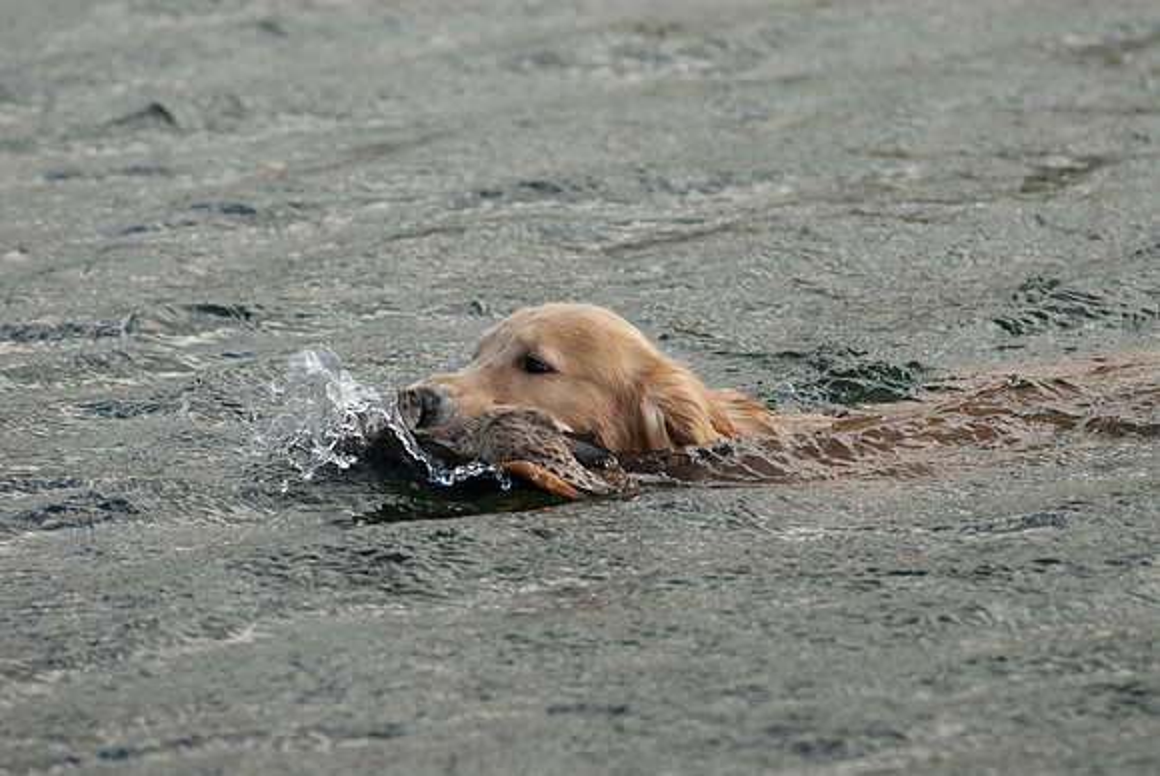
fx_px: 9676
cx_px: 580
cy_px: 388
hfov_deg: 6.9
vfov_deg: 4.6
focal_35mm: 300
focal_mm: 200
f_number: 4.5
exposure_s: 1/800
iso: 400
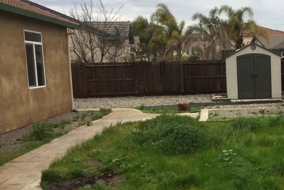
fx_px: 442
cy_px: 119
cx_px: 235
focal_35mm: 56
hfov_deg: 34.3
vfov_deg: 24.1
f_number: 2.4
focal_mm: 3.3
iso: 25
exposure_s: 1/208
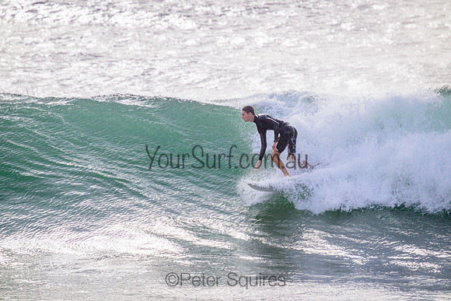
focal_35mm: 800
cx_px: 226
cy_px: 150
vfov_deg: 1.7
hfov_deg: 2.6
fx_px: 10024
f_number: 11
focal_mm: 800
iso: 640
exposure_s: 1/2000
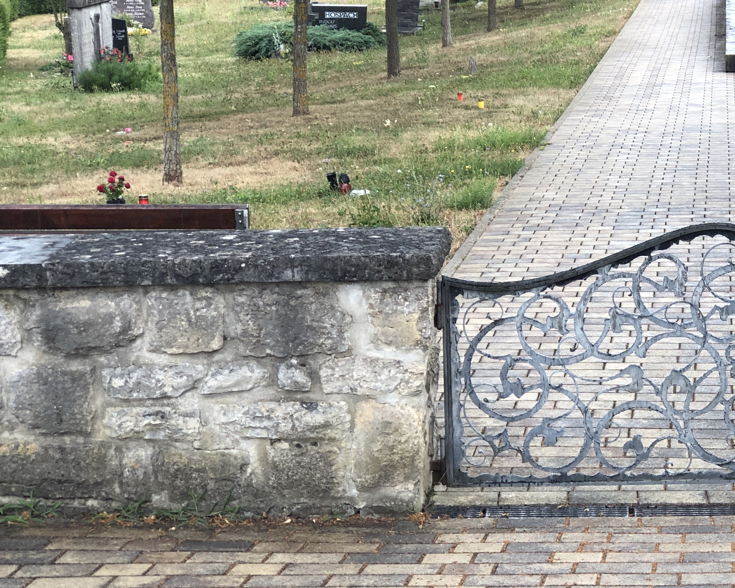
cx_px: 679
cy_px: 305
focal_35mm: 108
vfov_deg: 14.3
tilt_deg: -12.1
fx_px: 2350
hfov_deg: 17.5
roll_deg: +0.6
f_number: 2.8
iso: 20
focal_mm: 6.6
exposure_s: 1/60
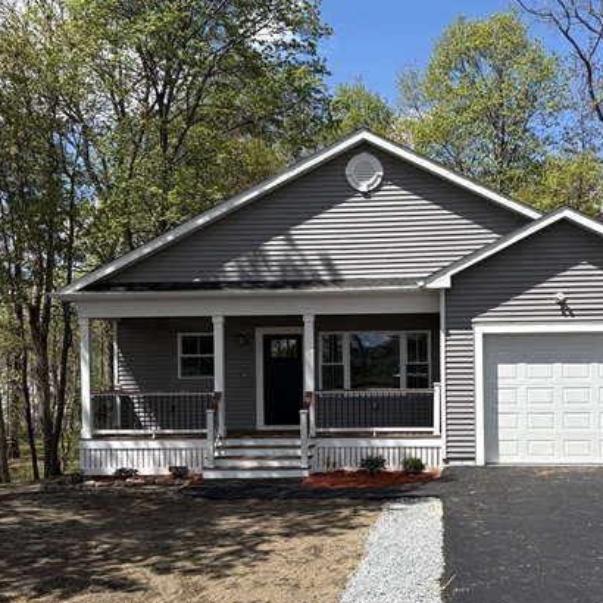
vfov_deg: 39.0
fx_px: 847
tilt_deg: -0.3
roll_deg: -0.4
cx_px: 393
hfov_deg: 38.8
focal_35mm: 43
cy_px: 365
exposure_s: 1/2985
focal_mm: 5.96
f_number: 1.6
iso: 50
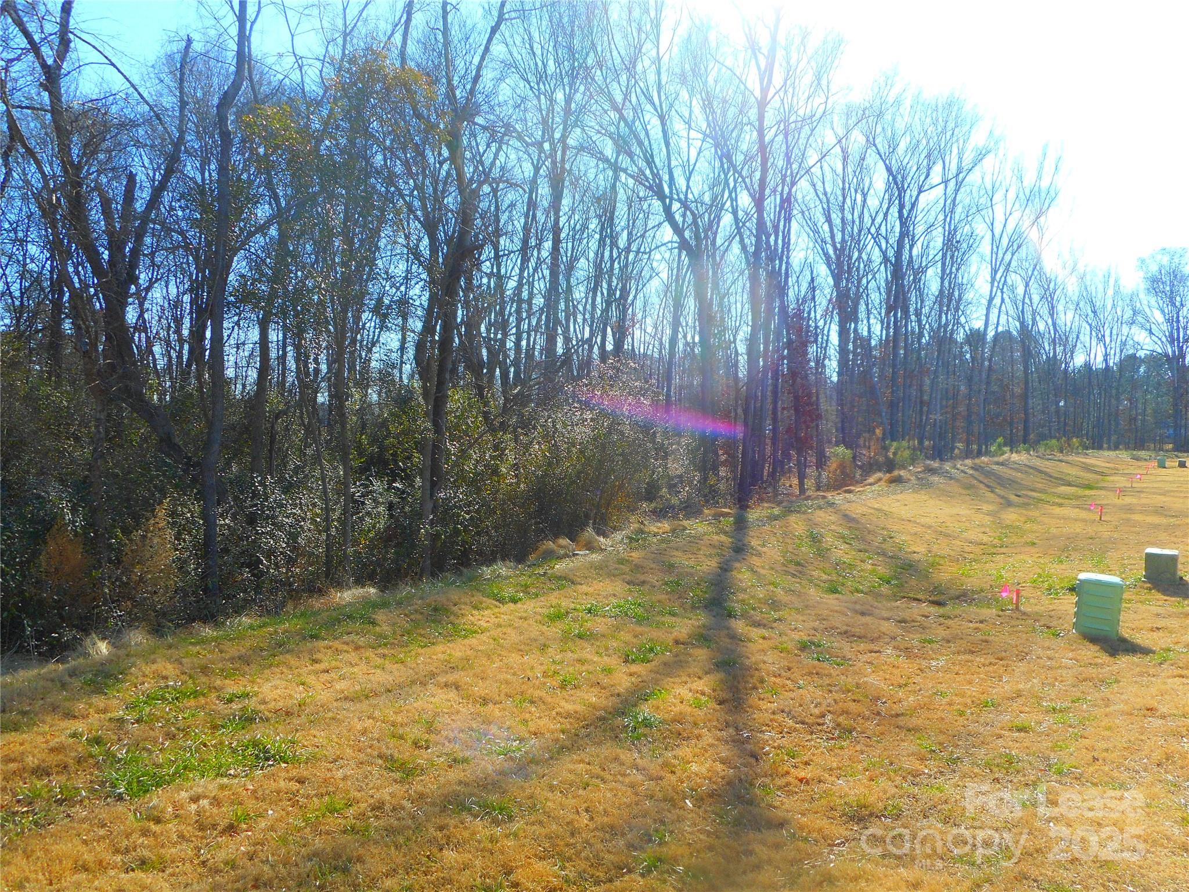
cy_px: 446
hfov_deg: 69.4
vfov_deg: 54.9
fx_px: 859
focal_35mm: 25
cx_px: 594
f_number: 3.7
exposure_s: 1/320
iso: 80
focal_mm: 4.5
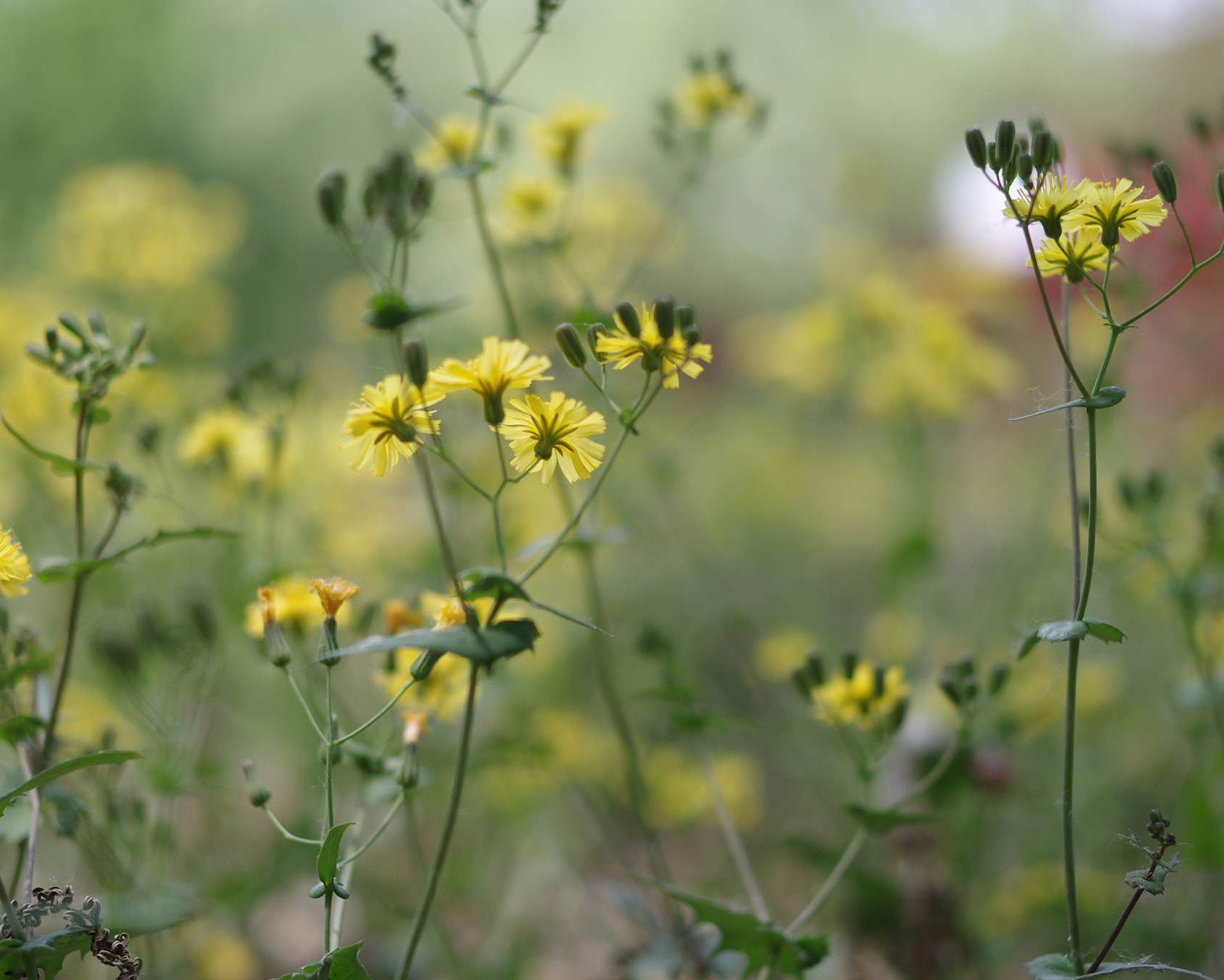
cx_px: 591
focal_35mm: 59
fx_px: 2138
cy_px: 489
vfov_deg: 25.8
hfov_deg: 32.0
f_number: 2.4
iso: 100
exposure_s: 1/500
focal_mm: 35
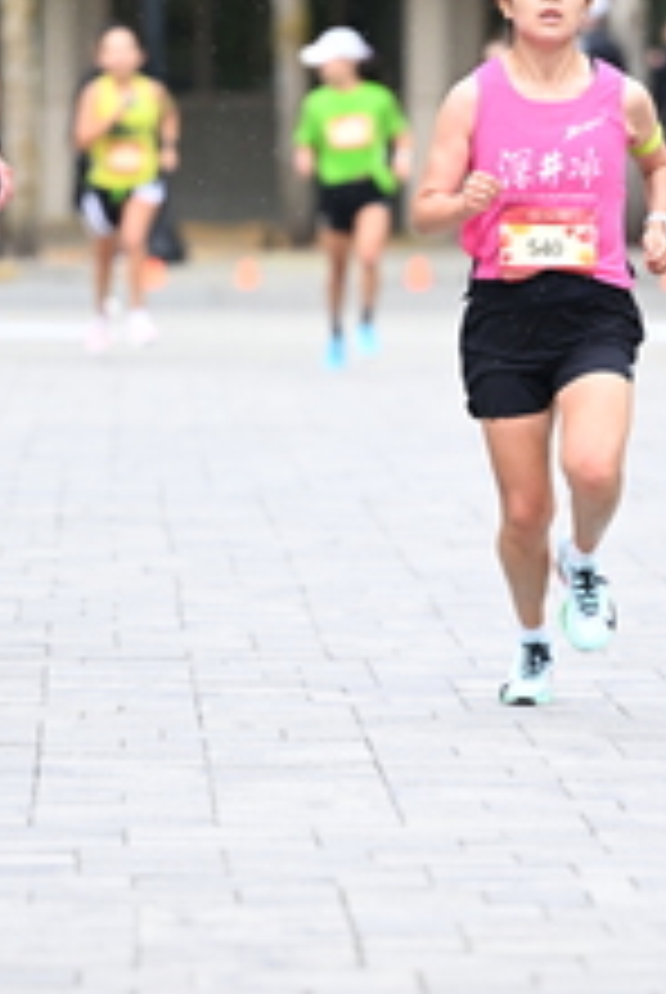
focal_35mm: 398
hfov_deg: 3.5
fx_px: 11009
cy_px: 544
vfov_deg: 5.2
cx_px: 407
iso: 1250
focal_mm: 160
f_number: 2.8
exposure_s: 1/1250
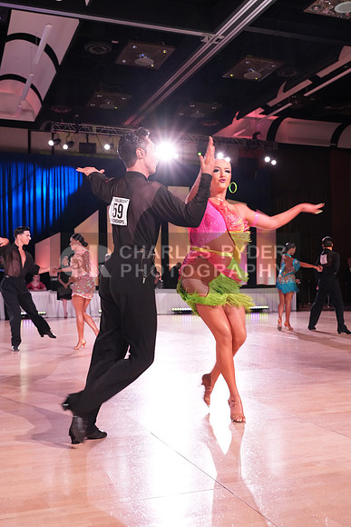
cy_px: 264
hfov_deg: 36.0
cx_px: 176
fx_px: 541
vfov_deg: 51.9
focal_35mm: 37
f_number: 5
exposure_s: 1/200
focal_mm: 37
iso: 3200
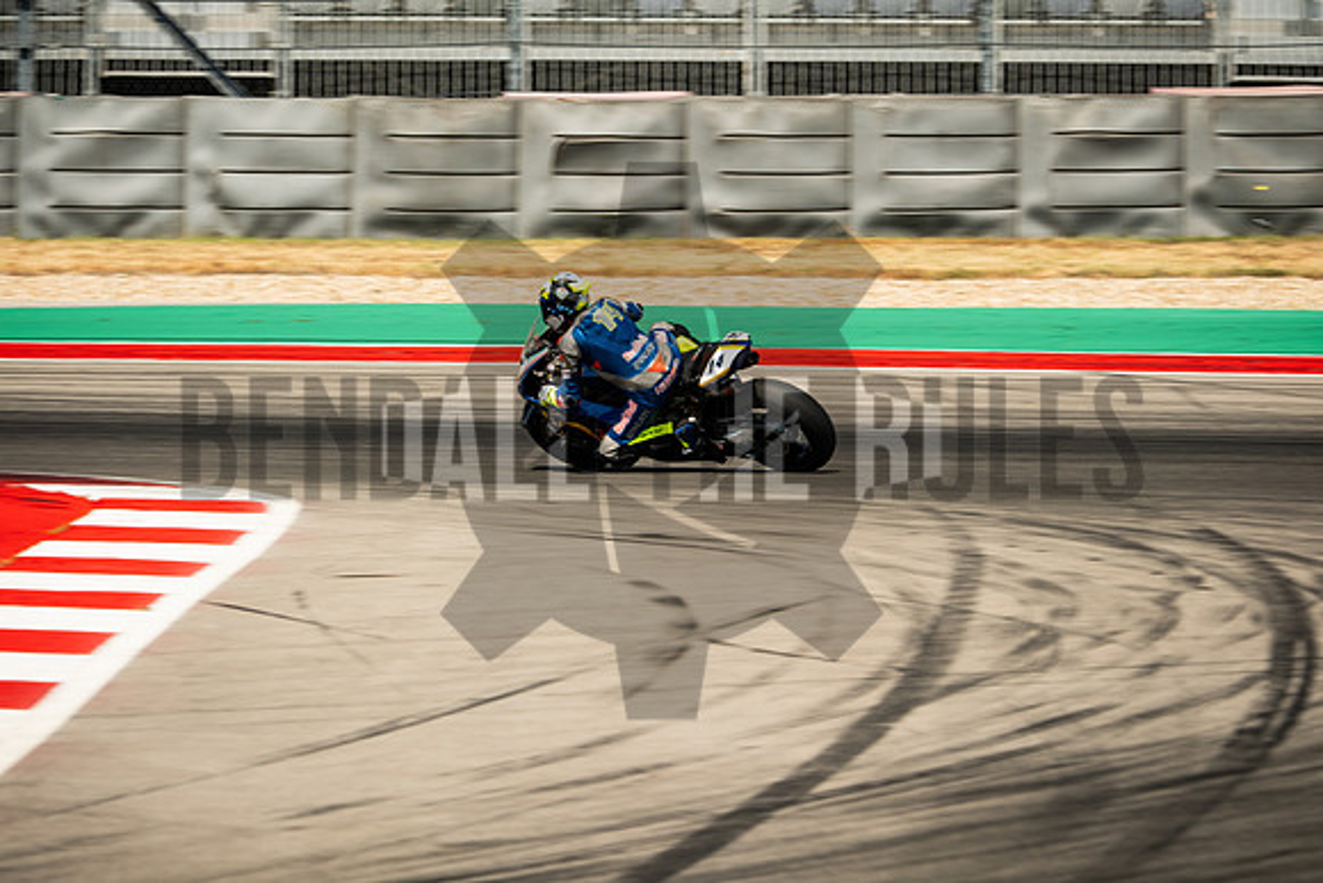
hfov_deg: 4.9
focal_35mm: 420
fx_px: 15438
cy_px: 442
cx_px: 662
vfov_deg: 3.3
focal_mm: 280
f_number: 8
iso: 160
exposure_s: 1/160
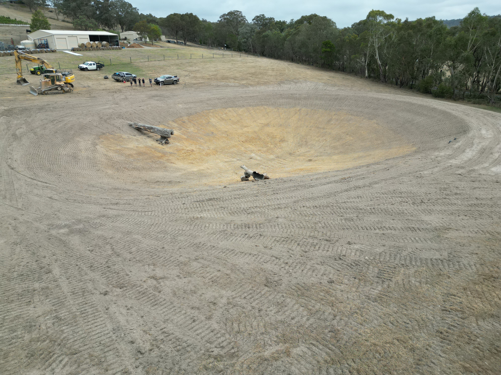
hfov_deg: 71.6
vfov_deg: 56.8
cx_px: 250
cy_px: 188
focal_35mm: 24
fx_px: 347
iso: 100
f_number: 1.7
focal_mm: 6.72
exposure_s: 1/2000
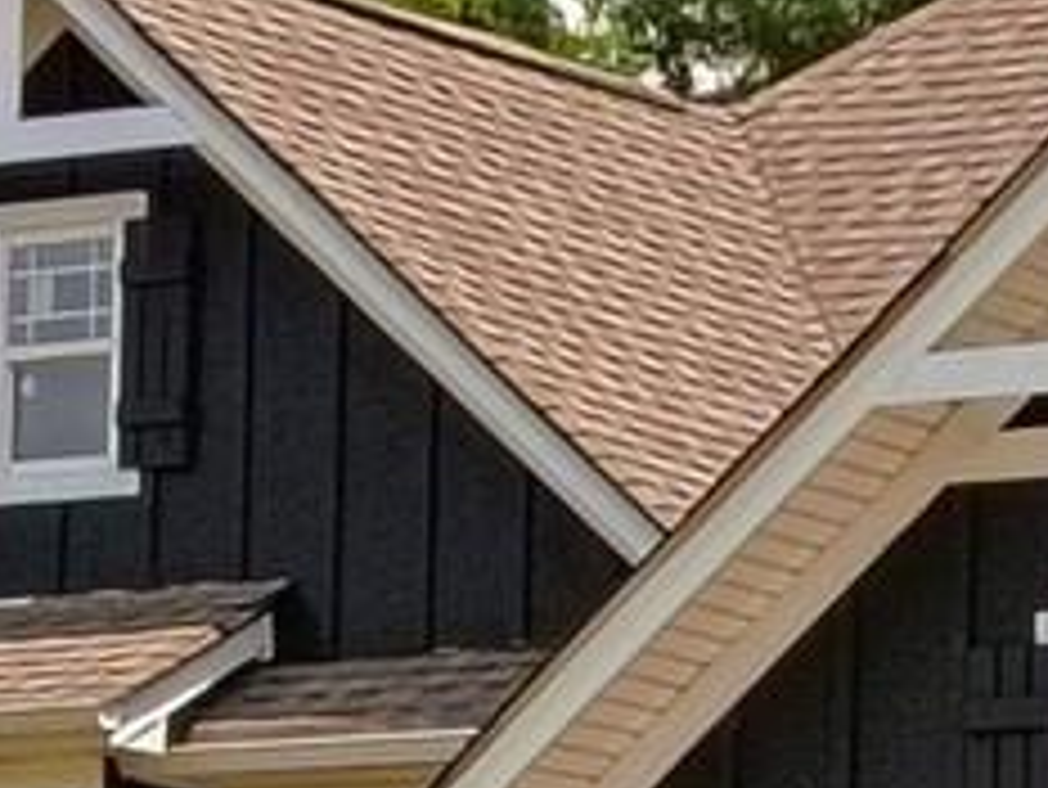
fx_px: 7845
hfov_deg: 7.6
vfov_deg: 5.7
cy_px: 1058
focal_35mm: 259
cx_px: 1178
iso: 100
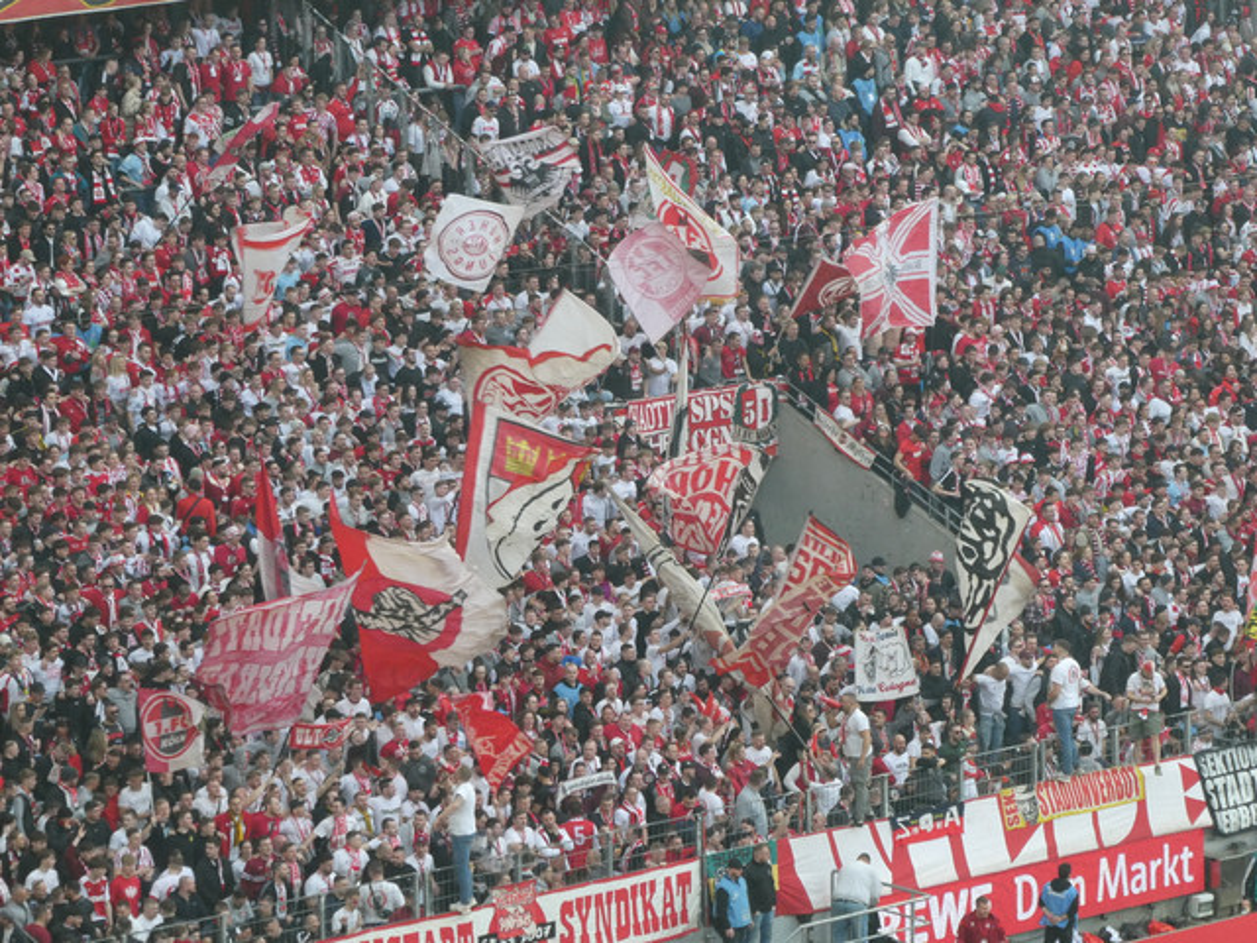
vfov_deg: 7.4
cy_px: 472
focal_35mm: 200
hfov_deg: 9.9
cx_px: 628
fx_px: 7263
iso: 250
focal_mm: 35.8
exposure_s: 1/125
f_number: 5.6
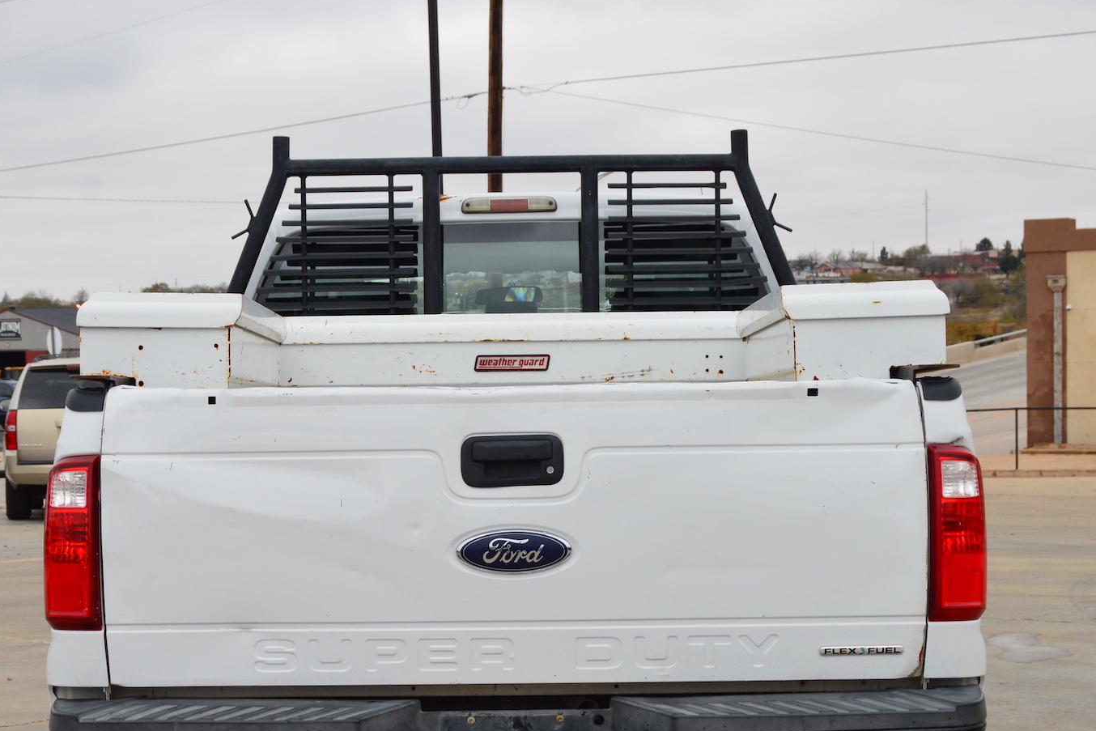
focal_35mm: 68
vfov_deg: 19.9
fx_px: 2070
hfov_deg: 29.6
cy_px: 512
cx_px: 449
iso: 400
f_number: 11
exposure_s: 1/400
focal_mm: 32
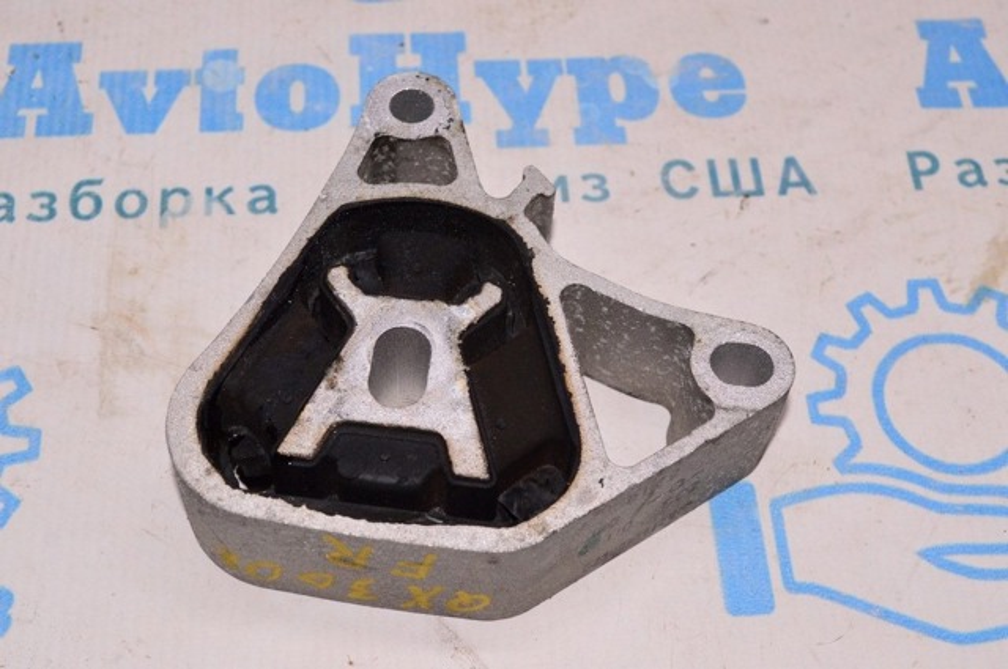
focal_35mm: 54
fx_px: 1510
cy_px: 334
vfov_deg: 25.0
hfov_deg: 36.9
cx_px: 504
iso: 1600
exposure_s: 1/200
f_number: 8
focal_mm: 36
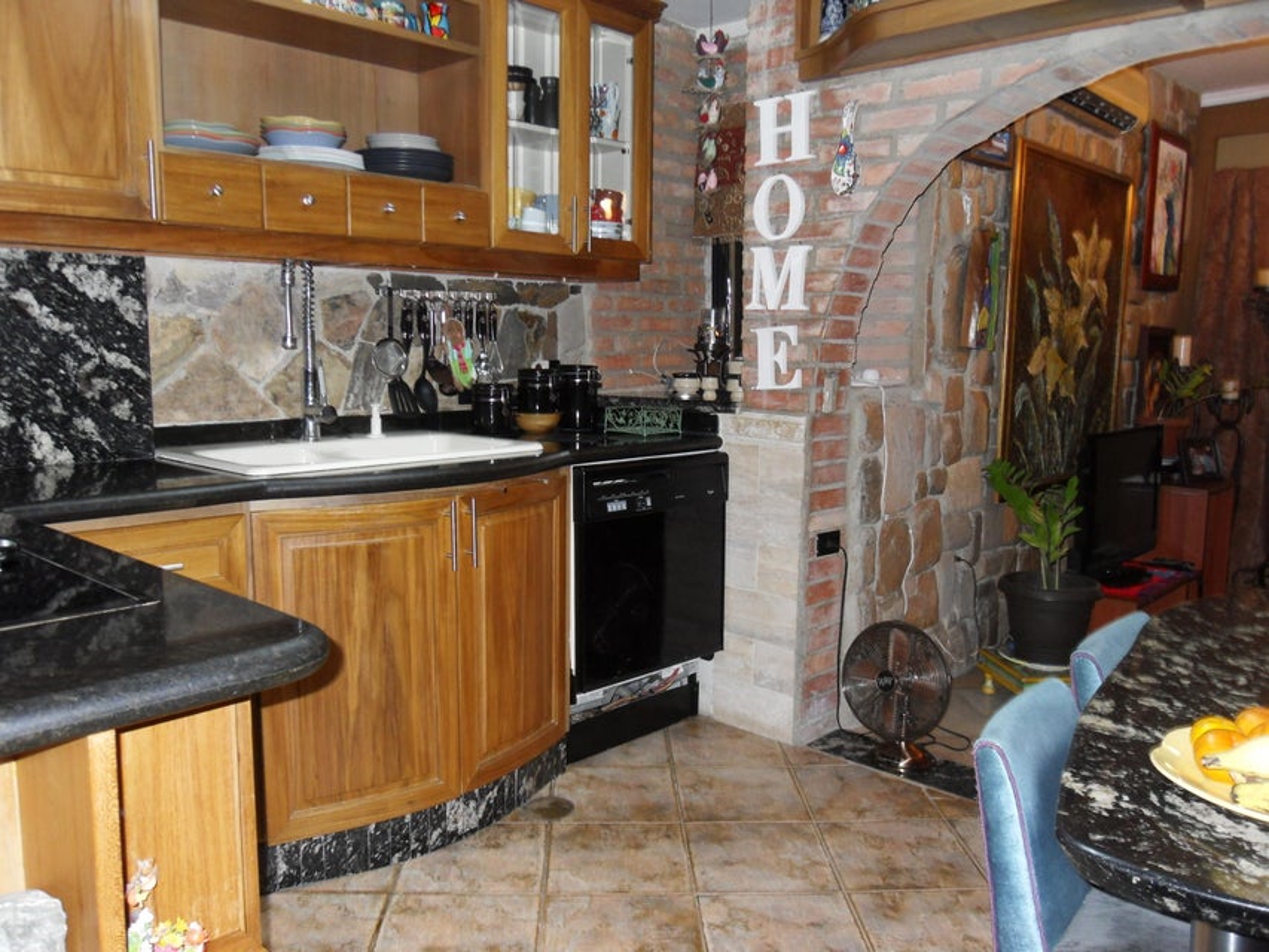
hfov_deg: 63.4
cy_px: 476
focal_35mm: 28
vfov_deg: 49.8
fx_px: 1027
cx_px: 634
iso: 200
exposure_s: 1/45
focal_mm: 6
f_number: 2.8
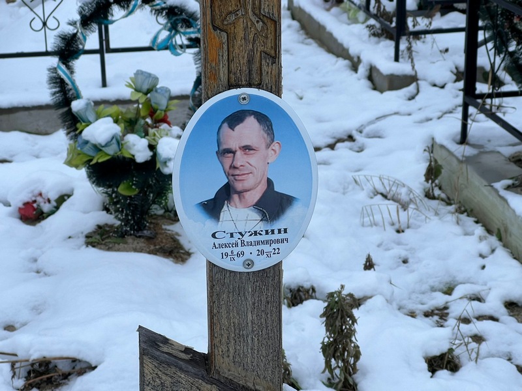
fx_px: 1161
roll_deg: +1.8
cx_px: 261
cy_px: 196
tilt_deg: -20.9
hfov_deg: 25.3
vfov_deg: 19.1
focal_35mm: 77
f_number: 2.8
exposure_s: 1/139
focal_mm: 9
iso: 32
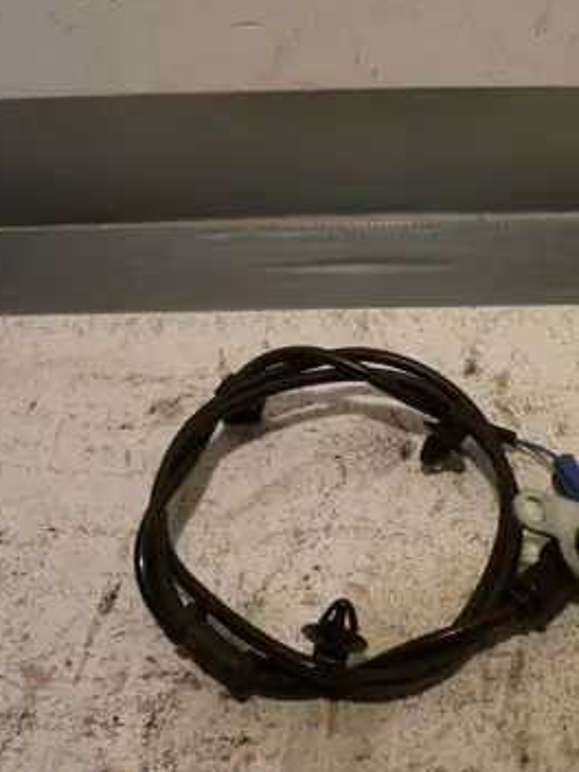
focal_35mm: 45
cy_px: 388
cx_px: 406
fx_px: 1004
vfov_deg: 42.1
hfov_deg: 31.8
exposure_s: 1/50
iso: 80
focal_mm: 5.5
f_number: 2.8
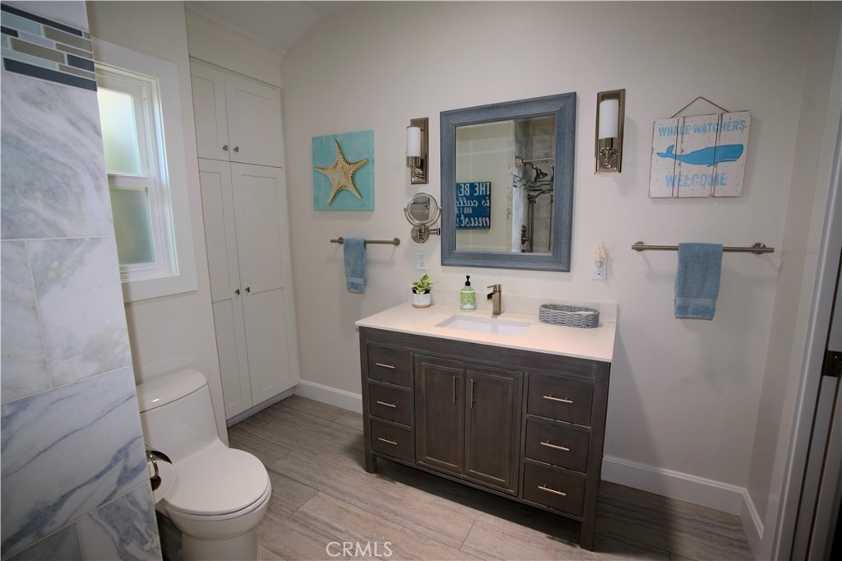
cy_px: 280
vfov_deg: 73.7
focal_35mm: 16
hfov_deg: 96.8
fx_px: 374
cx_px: 421
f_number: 9
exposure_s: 1/10
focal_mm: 16
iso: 640
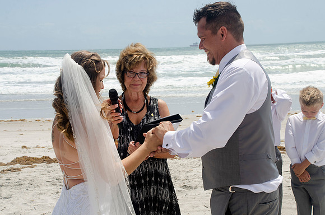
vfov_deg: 20.5
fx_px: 595
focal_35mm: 66
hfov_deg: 30.6
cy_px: 108
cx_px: 162
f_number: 11
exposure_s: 1/250
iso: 100
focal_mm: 44
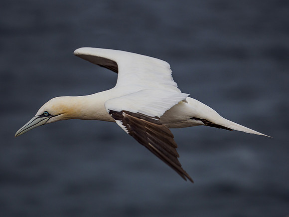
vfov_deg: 1.8
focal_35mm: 834
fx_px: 6961
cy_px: 104
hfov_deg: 2.4
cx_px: 150
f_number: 7.1
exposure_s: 1/1250
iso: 400
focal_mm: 400
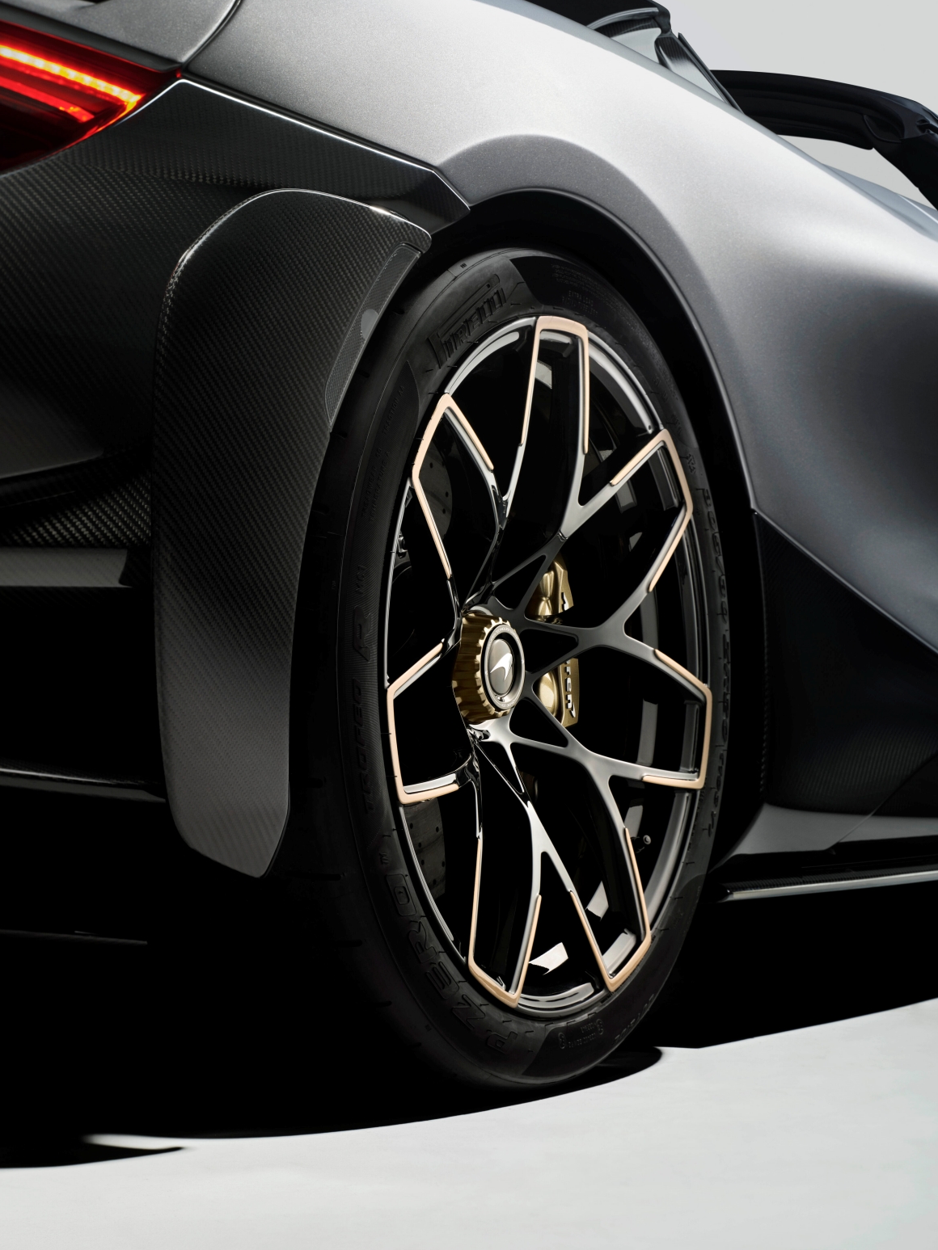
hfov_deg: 16.4
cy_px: 639
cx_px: 484
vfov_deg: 21.8
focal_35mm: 90
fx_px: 3252
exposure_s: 1/125
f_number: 11
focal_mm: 110
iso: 50
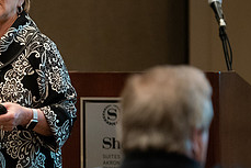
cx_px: -41
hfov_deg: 5.4
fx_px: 2651
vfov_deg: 3.6
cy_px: 106
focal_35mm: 380
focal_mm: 150
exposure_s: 1/160
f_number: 2.8
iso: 5000
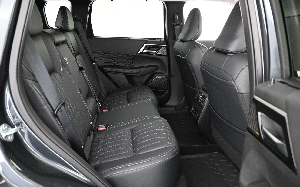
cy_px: 96
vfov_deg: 45.6
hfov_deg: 67.9
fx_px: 223
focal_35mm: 27
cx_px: 148
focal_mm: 17.5
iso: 4000
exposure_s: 1/13
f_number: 3.5
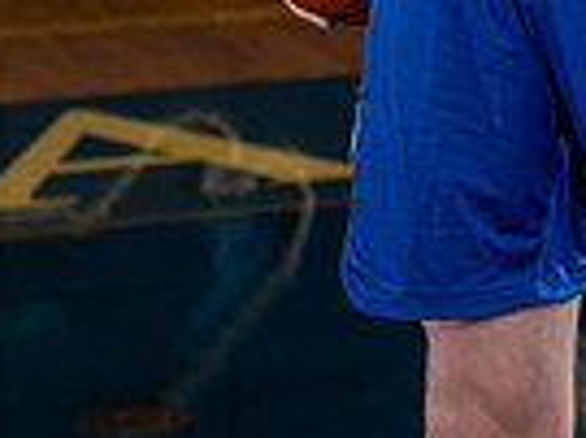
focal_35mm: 225
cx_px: 573
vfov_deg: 6.4
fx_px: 3806
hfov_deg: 8.8
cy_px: -481
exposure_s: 1/200
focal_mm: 70
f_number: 4.5
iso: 640
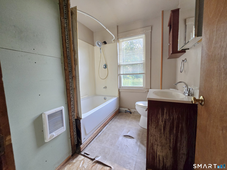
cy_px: 85
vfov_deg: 89.9
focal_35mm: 13
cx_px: 114
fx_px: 85
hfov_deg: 106.2
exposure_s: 1/60
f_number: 2.2
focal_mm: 2.2
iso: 160
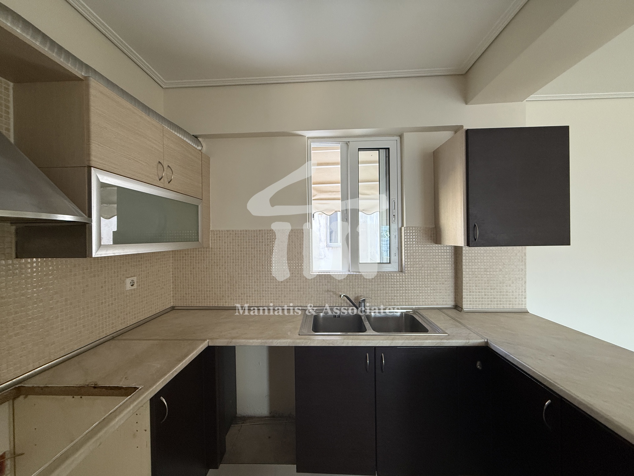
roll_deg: +0.8
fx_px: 256
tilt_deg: +0.4
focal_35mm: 14
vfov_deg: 85.7
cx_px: 317
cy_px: 238
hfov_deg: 102.1
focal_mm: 2.22
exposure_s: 1/99
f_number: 2.2
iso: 250
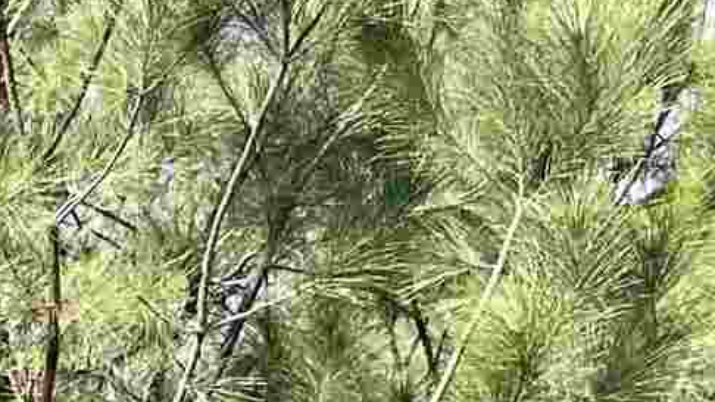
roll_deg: +0.4
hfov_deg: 11.0
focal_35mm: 179
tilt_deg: +6.4
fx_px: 3393
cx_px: -697
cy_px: 1359
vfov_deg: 6.1
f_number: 1.6
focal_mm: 4.2
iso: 32
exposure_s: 1/1247
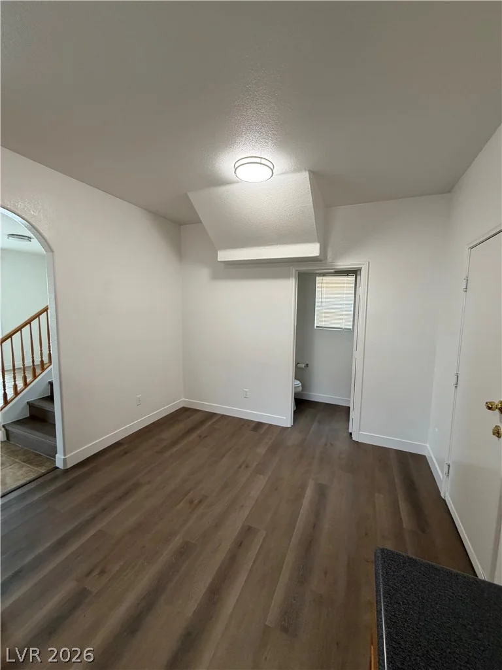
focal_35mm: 14
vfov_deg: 102.1
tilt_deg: -6.5
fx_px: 271
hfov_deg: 85.7
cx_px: 251
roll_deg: -0.4
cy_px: 335
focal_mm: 2.22
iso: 200
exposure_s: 1/60
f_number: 2.2
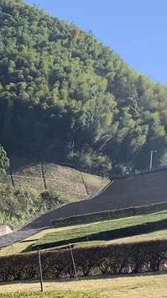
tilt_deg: +14.0
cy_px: 193
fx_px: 756
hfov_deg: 12.5
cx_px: 25
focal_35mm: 96
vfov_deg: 22.2
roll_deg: -6.2
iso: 25
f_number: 1.8
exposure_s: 1/1332
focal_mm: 4.25
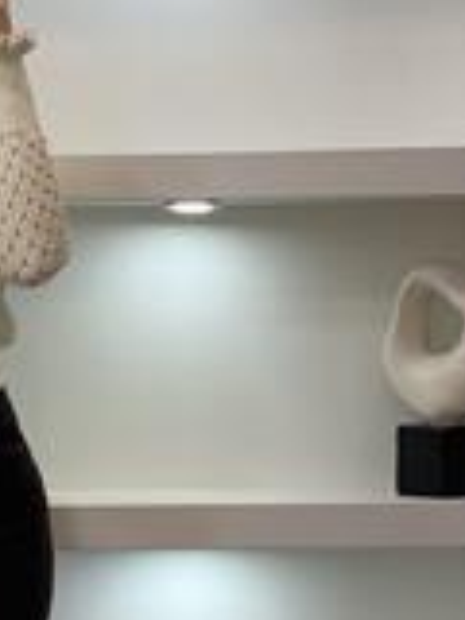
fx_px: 2400
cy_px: 575
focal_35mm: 134
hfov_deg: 10.8
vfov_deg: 14.5
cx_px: -116
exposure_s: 1/100
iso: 80
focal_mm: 6
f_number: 2
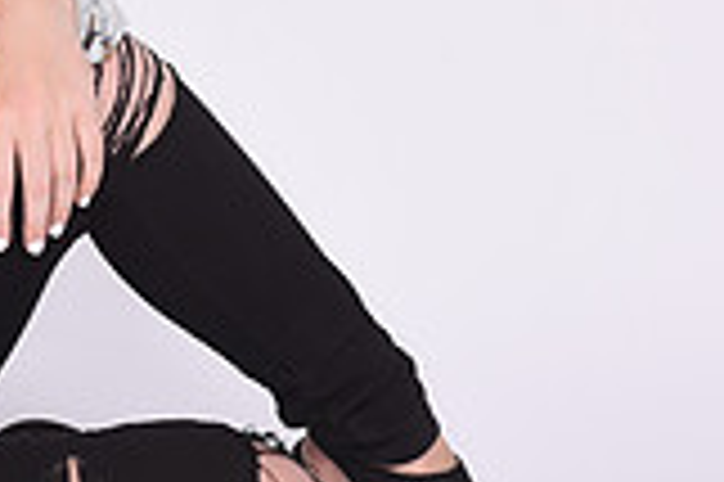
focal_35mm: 198
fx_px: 3978
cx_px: -126
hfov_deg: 10.2
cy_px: 142
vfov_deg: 6.9
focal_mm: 55
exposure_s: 1/125
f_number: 9
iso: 160
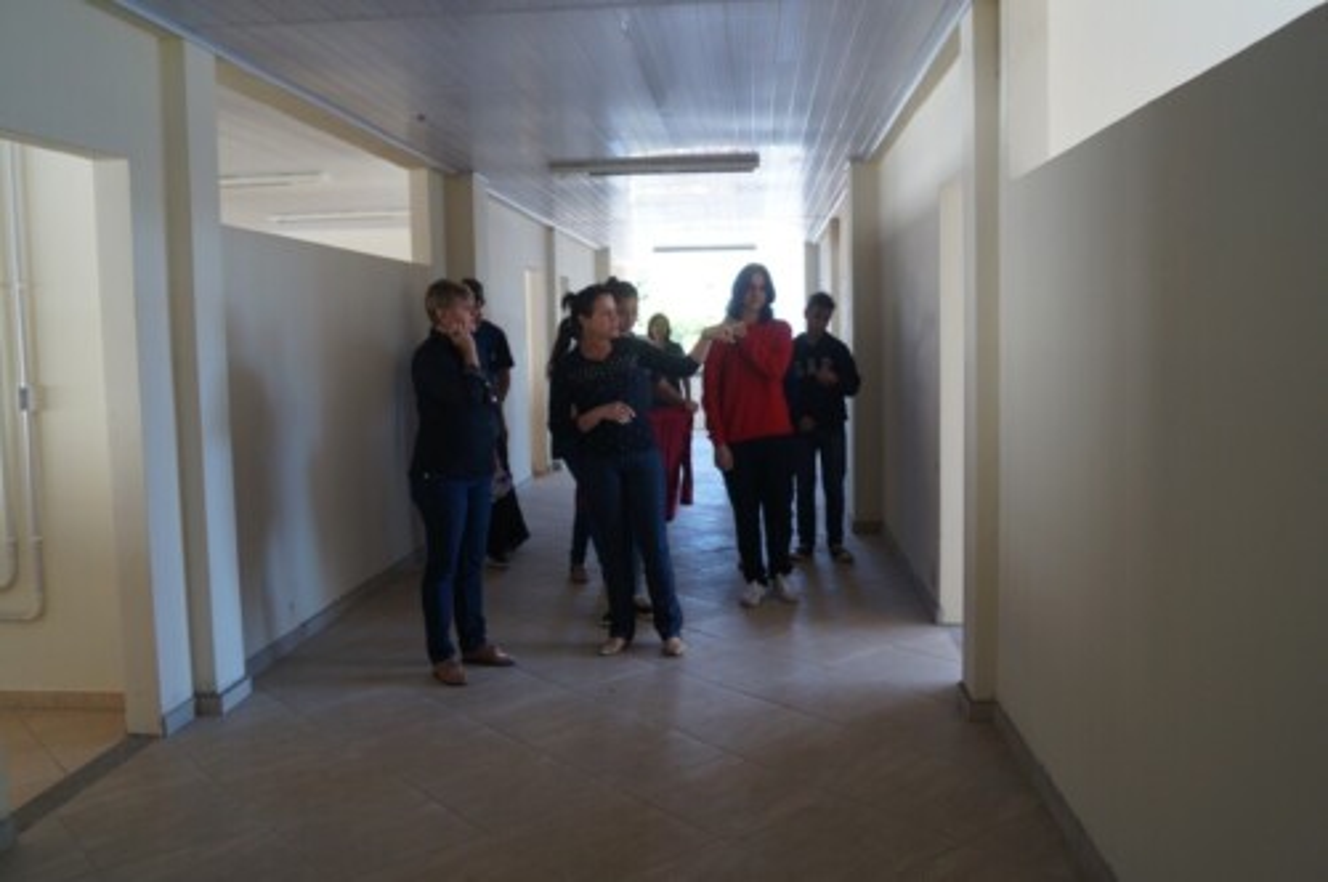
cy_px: 441
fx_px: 1105
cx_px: 664
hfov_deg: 62.0
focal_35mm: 30
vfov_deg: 43.5
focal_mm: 20
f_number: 4
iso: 250
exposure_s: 1/60
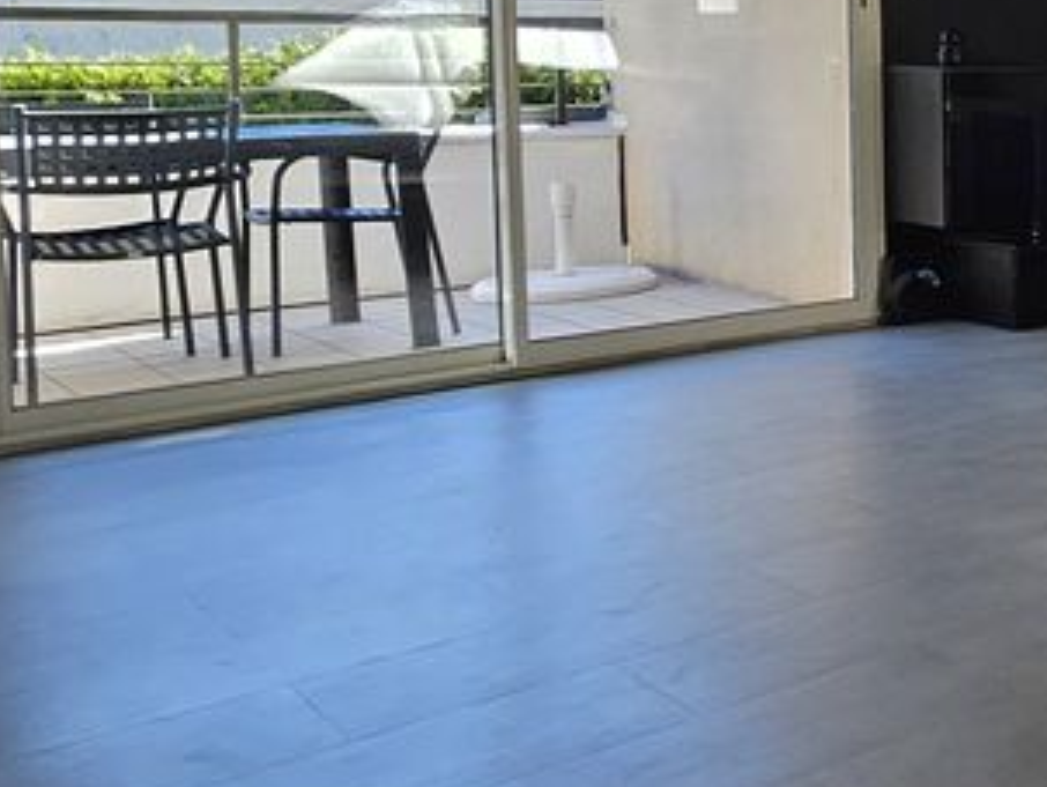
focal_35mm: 43
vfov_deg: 32.5
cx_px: 1695
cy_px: 135
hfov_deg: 26.0
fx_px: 1302
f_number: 2.2
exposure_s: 1/147
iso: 50
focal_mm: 2.2
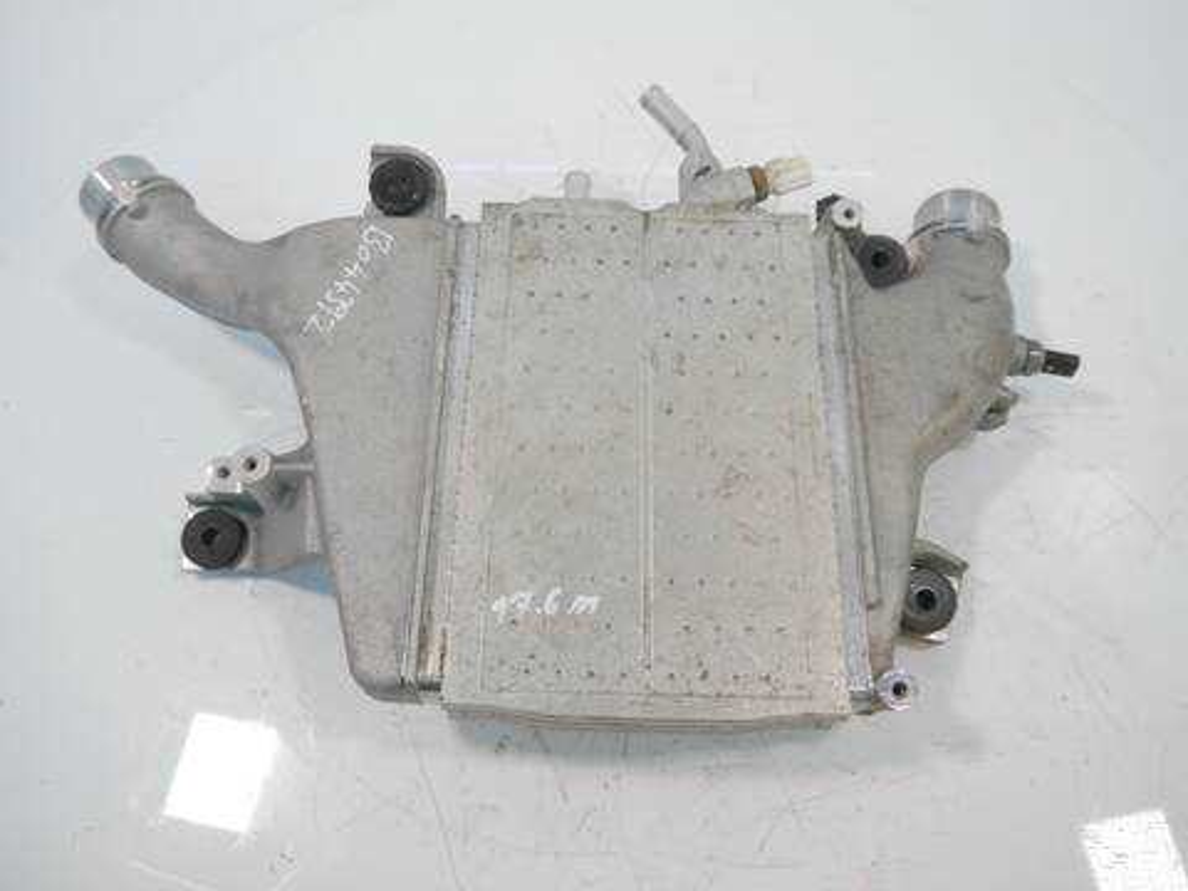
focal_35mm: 28
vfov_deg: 49.7
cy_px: 446
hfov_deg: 63.4
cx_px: 594
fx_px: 961
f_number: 3.5
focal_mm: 14
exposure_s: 1/60
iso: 320
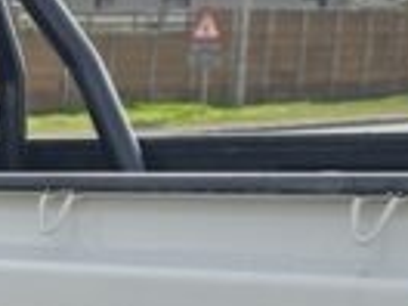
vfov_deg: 10.1
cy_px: 558
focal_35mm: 139
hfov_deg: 13.9
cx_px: -46
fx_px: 1638
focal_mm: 6.3
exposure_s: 1/1307
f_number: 1.7
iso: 12
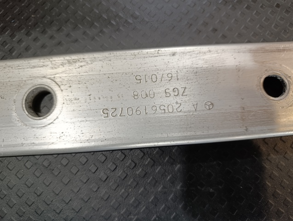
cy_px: 110
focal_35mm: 23
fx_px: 195
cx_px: 146
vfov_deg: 59.0
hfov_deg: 73.8
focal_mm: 6.11
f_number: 1.7
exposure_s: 1/50
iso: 800
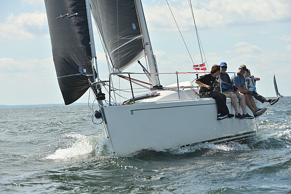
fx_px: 1091
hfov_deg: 15.2
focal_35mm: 135
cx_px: 146
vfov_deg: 10.2
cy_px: 97
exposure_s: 1/1250
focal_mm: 135
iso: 250
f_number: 8
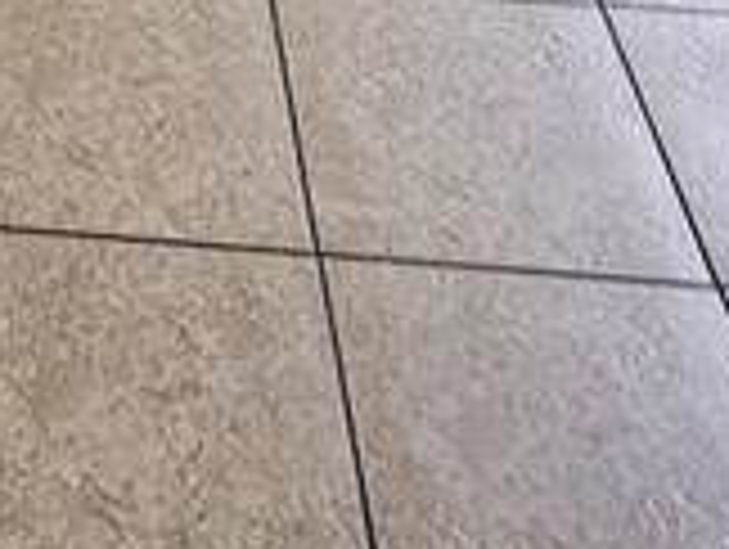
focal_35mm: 82
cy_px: -1012
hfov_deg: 21.5
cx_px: -220
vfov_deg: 11.7
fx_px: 1729
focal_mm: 2.2
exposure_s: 1/60
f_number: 2.2
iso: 64
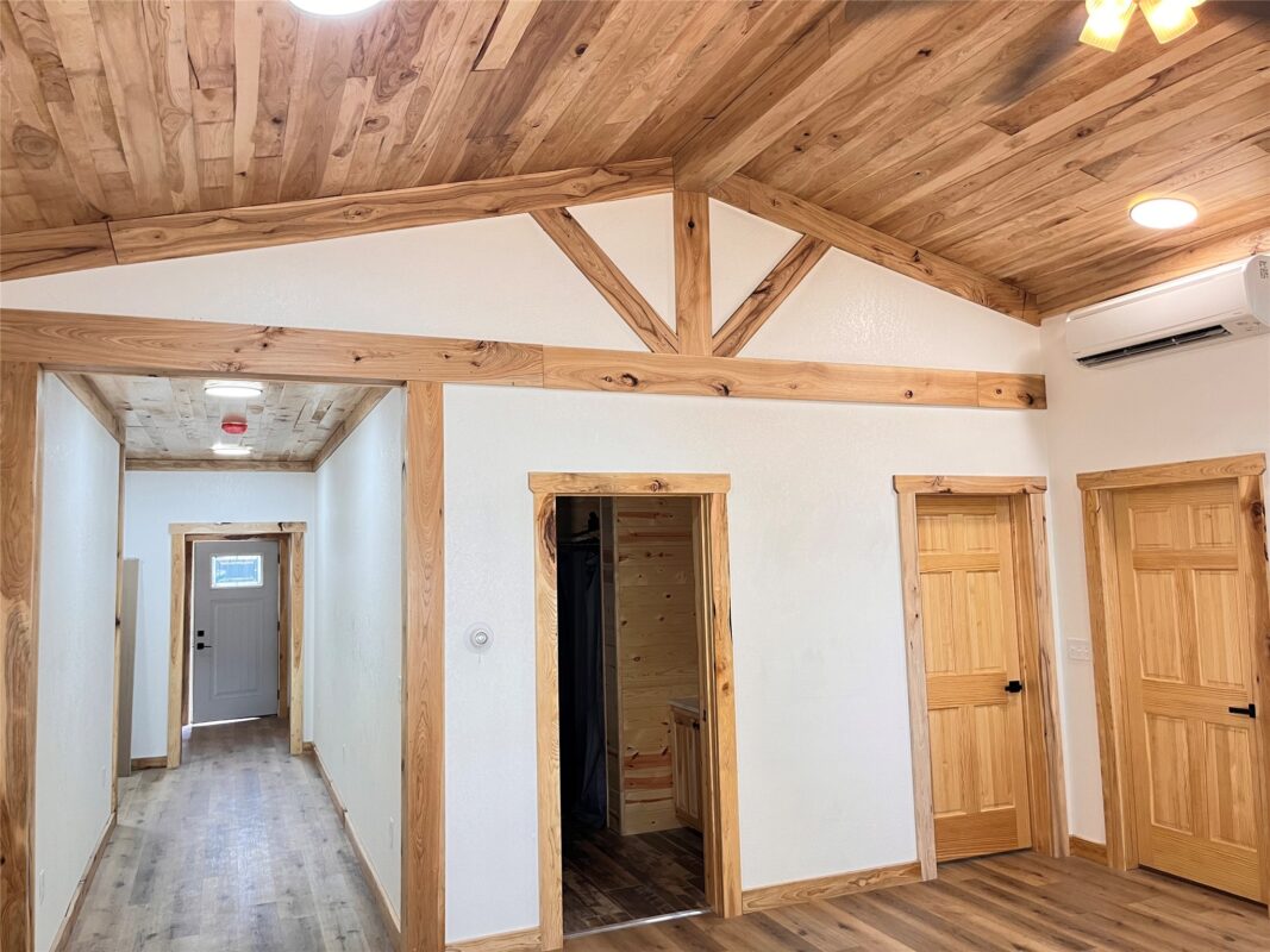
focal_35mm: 26
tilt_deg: +4.9
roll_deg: +2.1
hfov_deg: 67.3
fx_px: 954
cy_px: 476
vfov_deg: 53.1
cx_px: 635
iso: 160
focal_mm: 5.1
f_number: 1.6
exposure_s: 1/60
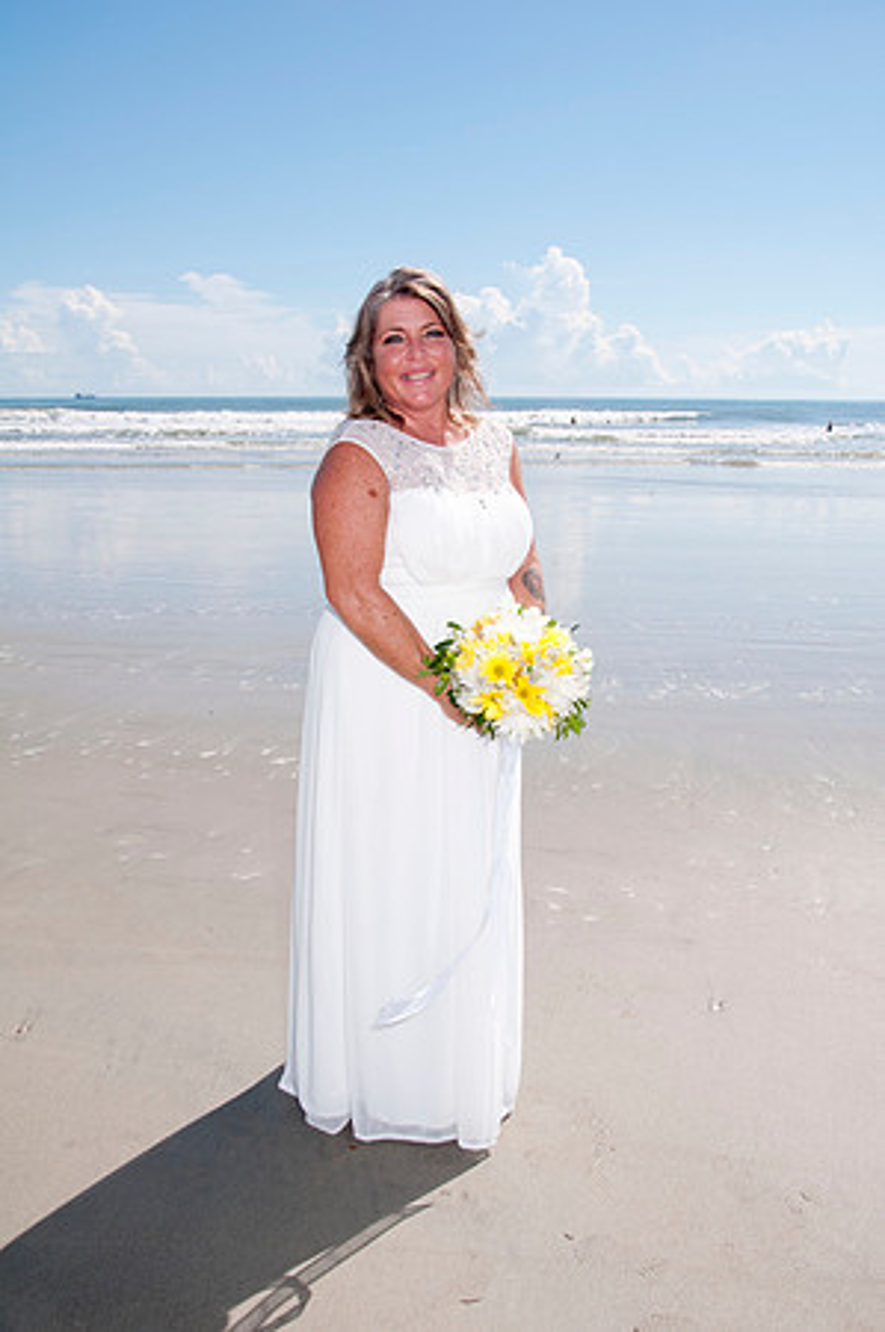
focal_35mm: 33
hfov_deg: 39.9
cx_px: 442
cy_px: 666
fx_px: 1220
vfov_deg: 57.3
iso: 100
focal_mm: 22
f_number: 13
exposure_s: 1/250
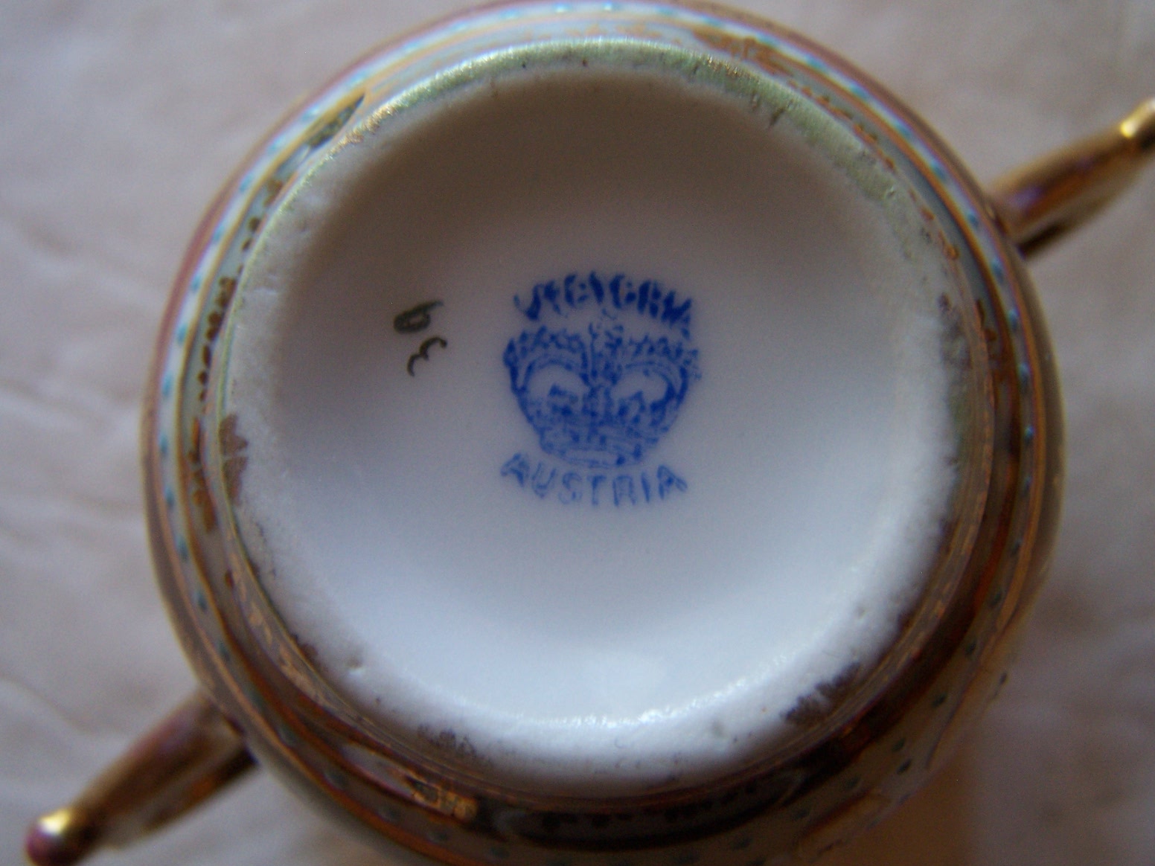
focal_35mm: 38
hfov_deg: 49.0
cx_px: 578
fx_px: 1268
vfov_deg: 37.7
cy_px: 433
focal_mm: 6.3
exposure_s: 1/10
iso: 140
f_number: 2.8
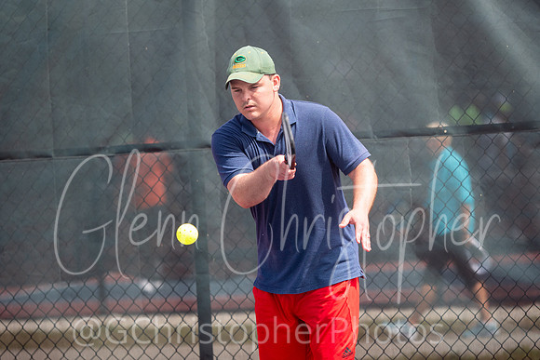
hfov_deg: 7.3
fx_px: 4213
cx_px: 270
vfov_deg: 4.9
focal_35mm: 281
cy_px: 180
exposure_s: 1/1600
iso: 200
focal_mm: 135
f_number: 2.8
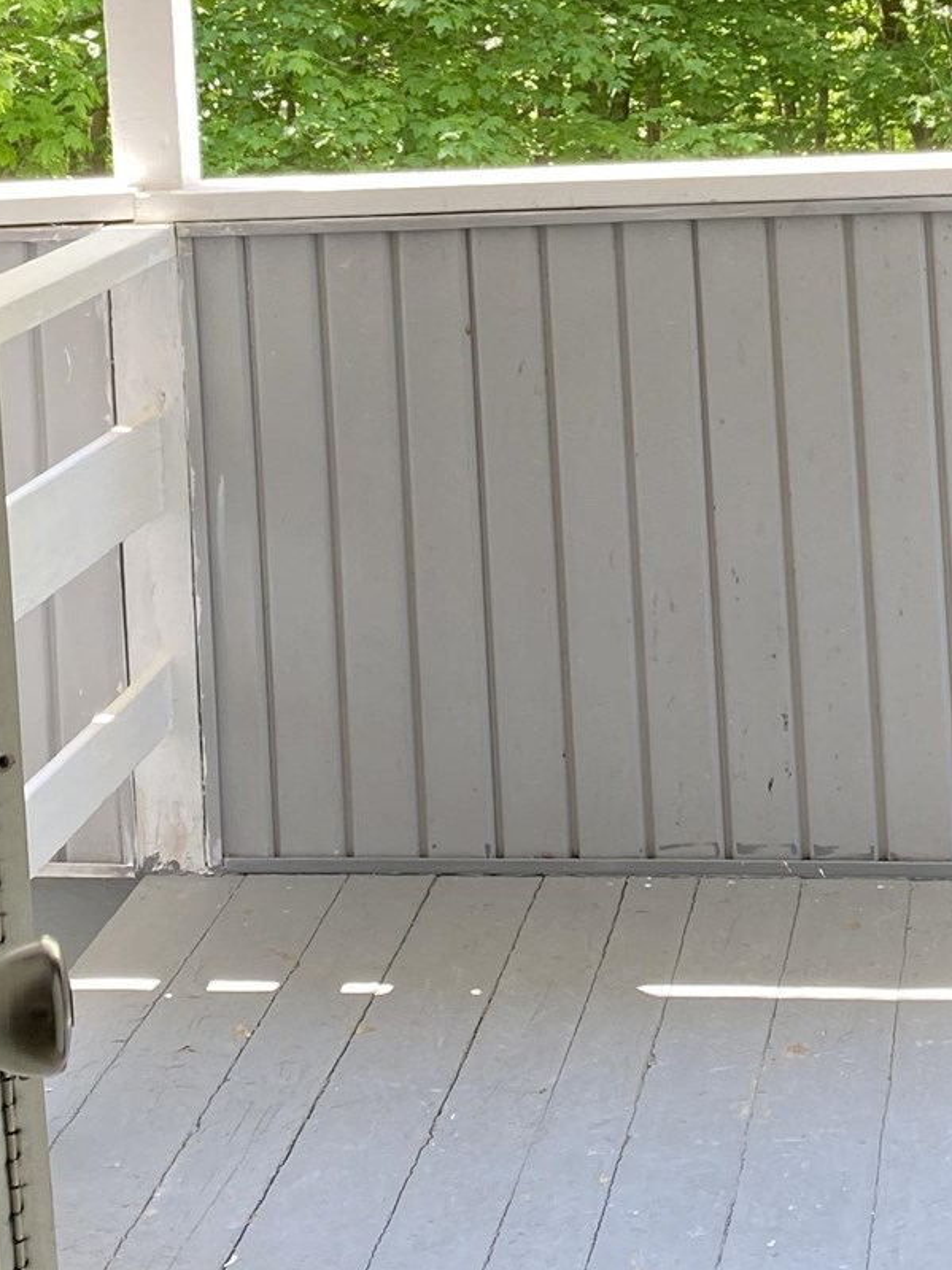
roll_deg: +3.0
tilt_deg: -3.9
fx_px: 2751
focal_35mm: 75
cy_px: -13
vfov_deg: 24.7
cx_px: 636
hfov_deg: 19.6
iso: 40
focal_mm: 4.25
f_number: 1.8
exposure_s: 1/122
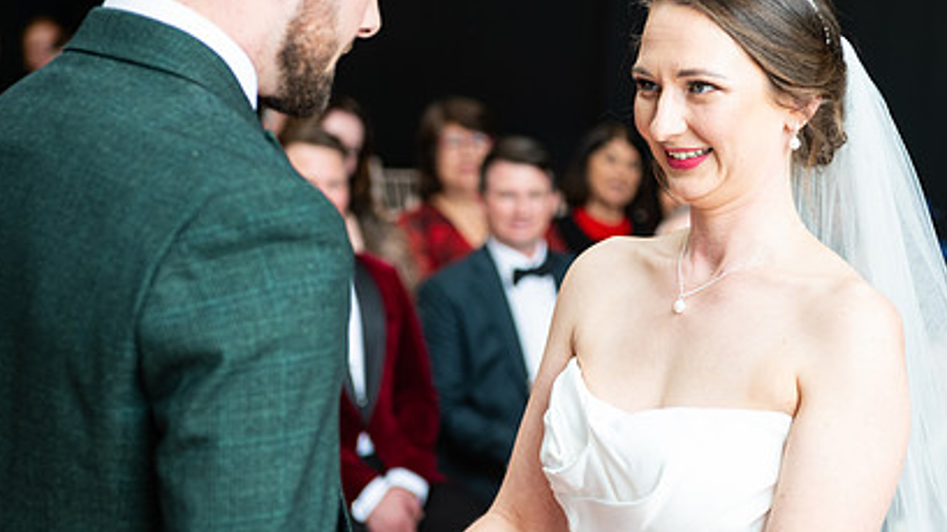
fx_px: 2461
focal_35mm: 98
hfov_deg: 21.7
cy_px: 228
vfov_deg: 12.3
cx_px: 602
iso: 400
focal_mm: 66
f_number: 3.5
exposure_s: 1/200
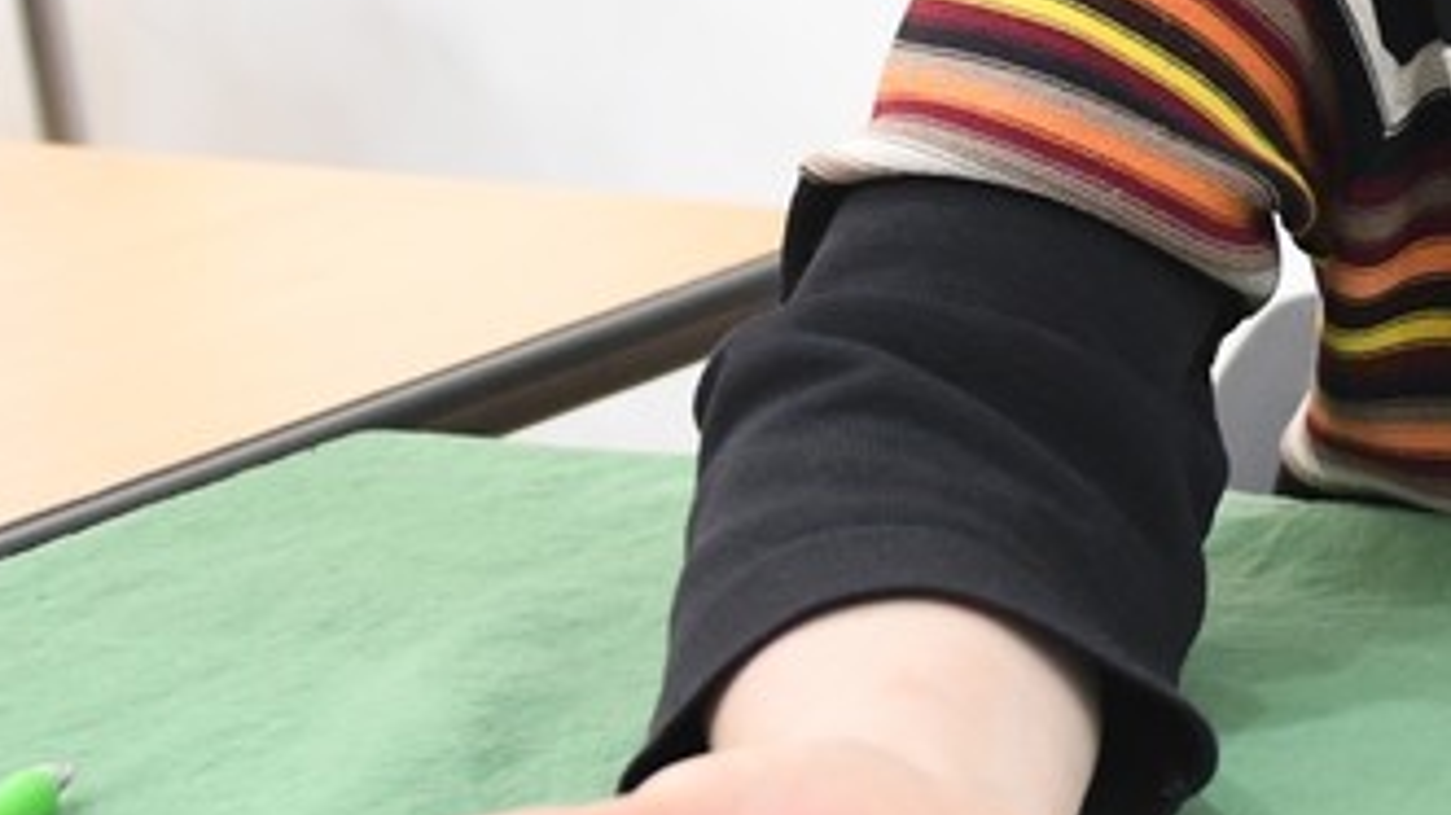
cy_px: -585
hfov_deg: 13.9
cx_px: 2065
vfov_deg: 8.1
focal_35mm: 146
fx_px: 5616
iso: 1600
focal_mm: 24
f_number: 2.8
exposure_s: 1/100
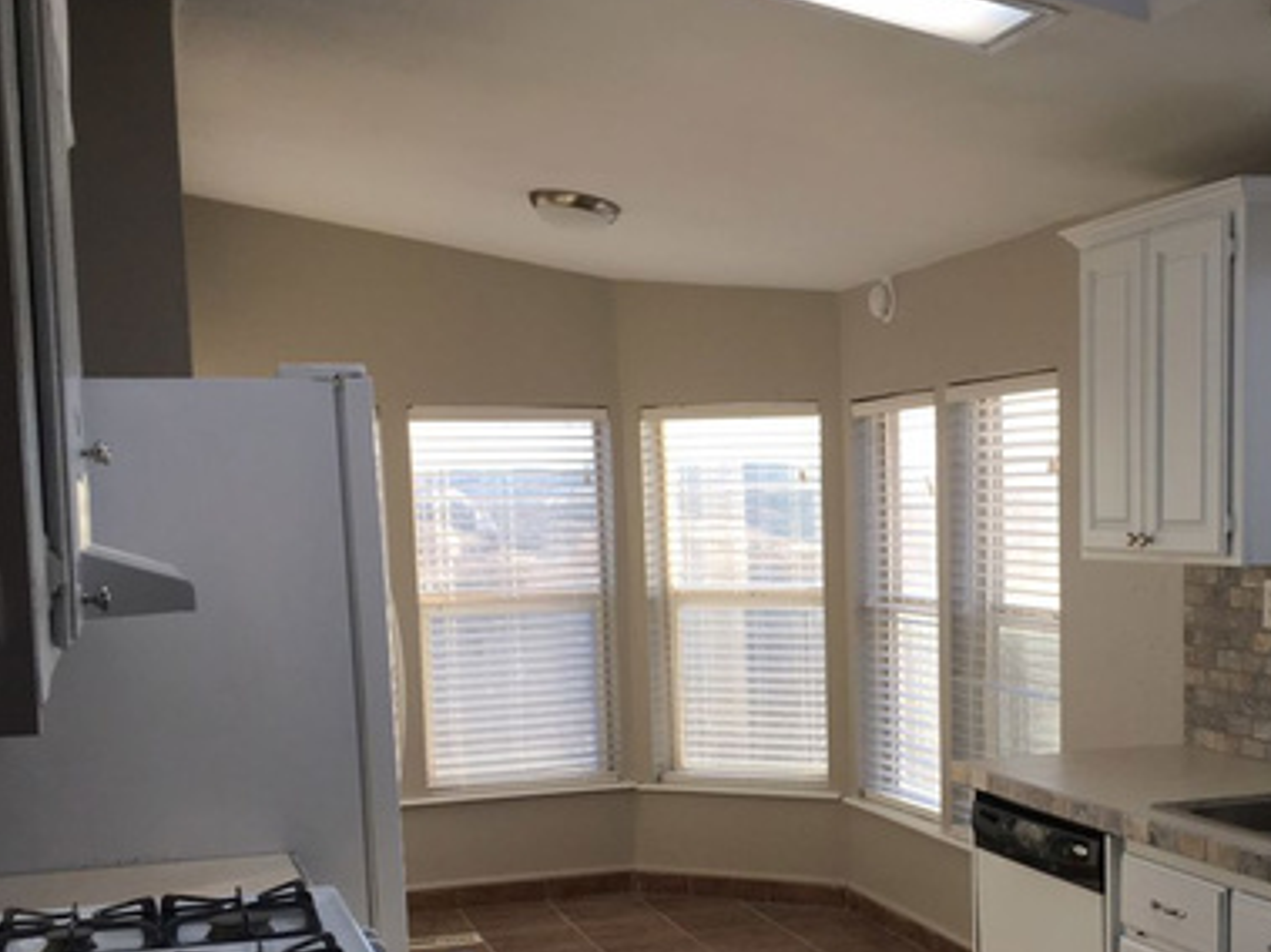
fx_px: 1799
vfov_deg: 29.2
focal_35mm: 49
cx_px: 885
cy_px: 707
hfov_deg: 38.3
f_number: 2.2
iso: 25
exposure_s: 1/60
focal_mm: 4.15
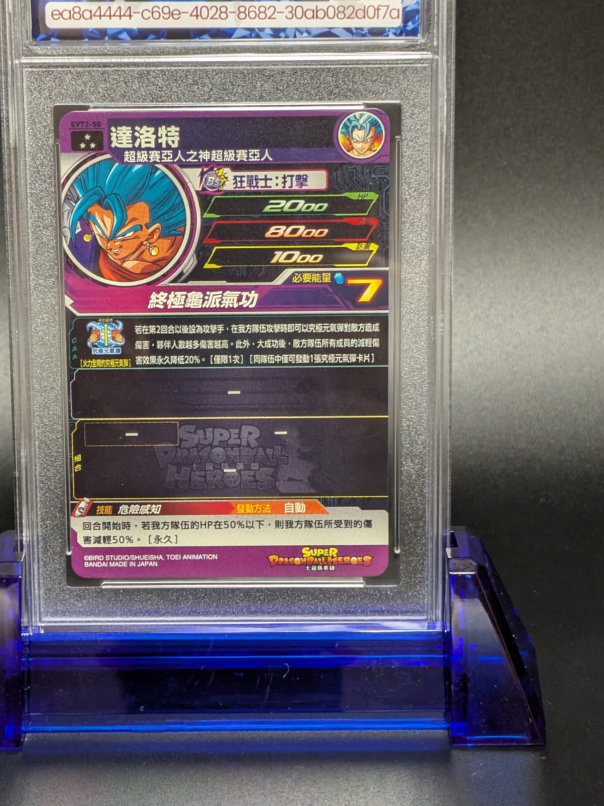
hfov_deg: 24.0
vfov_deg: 31.6
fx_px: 1419
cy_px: 333
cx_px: 232
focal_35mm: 61
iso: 240
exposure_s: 1/60
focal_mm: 4.53
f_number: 1.7
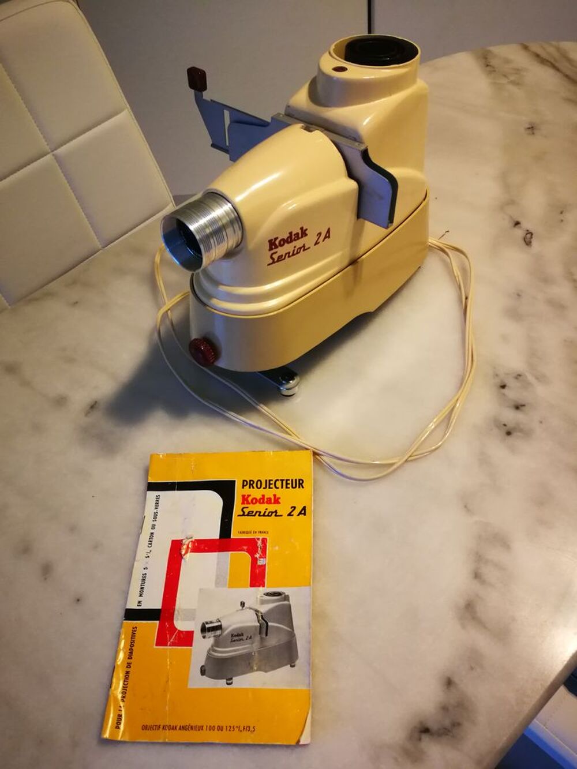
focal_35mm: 27
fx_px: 600
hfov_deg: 51.4
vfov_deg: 65.3
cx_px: 288
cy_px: 384
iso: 400
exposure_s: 1/33.3
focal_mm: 3.95
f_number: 2.2
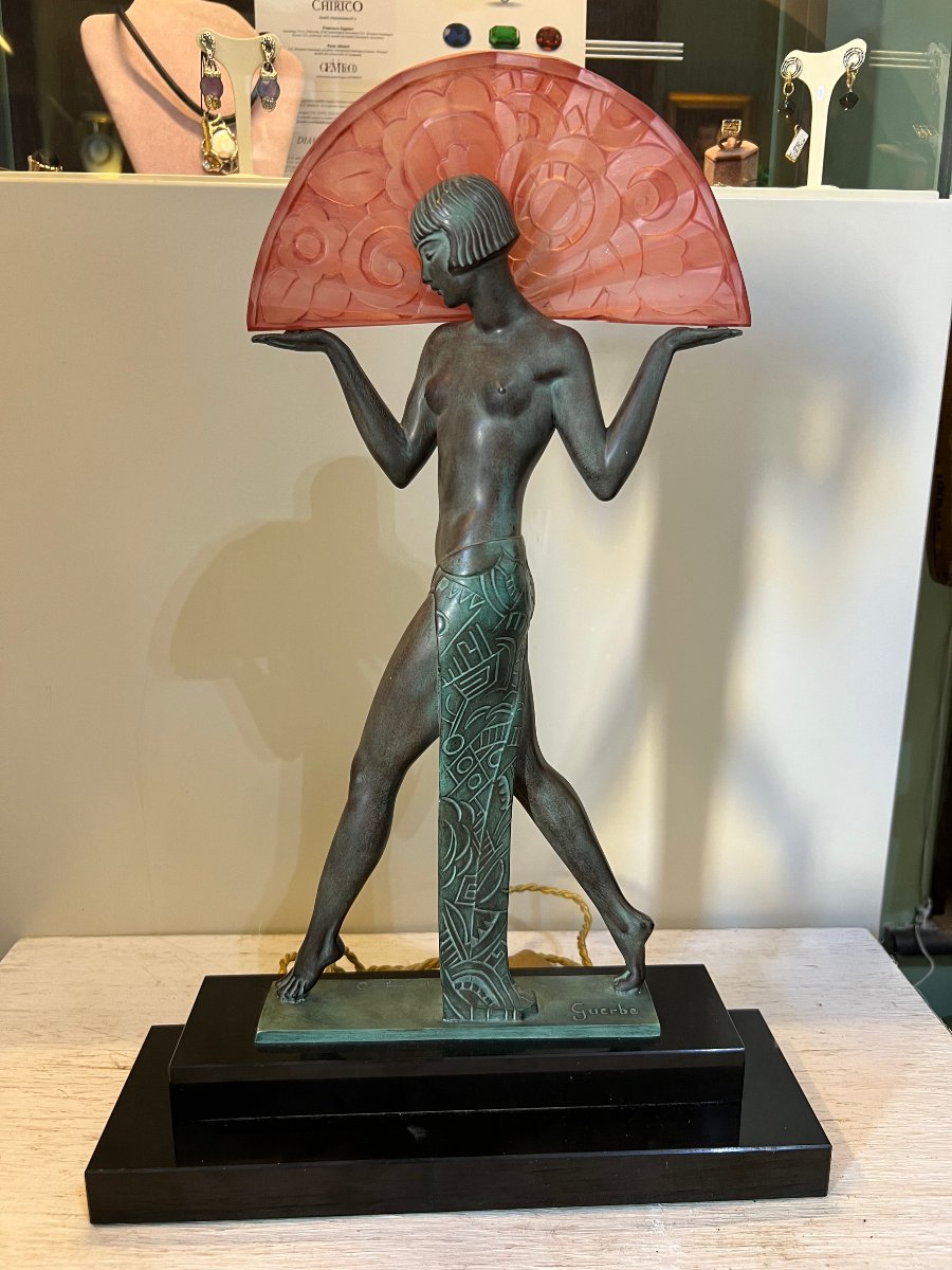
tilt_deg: -12.1
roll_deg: +0.1
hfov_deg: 53.1
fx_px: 953
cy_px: 635
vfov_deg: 67.3
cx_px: 476
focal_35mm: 26
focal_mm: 5.7
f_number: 1.5
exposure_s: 1/50
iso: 160
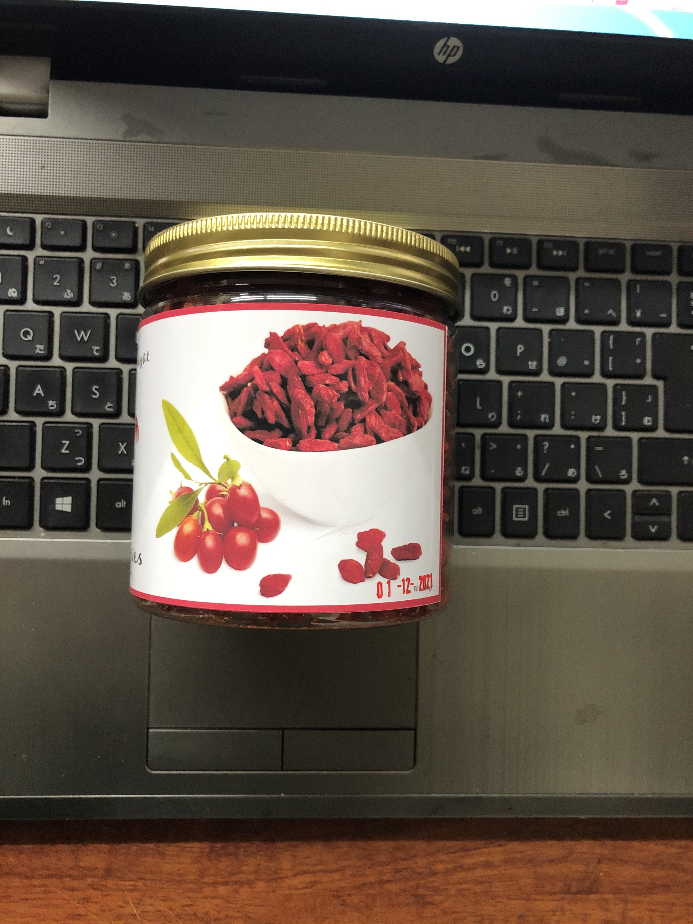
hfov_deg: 49.7
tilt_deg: -81.7
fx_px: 747
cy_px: 462
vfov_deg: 63.4
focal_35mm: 28
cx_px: 346
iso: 100
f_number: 1.8
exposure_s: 1/13
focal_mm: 3.99
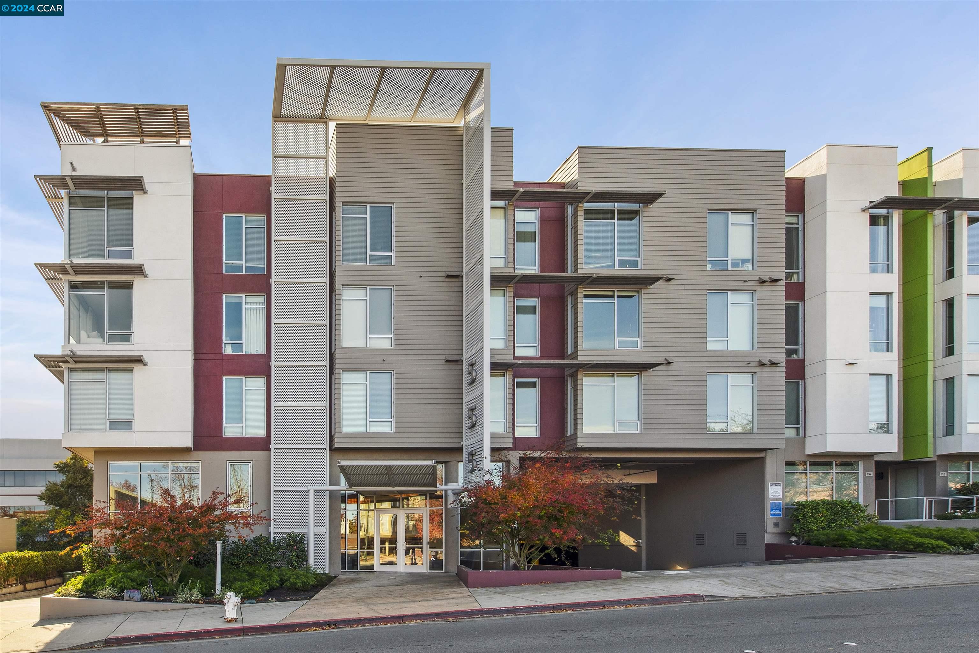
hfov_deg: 96.7
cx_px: 490
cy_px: 326
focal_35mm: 16
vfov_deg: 73.7
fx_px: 435
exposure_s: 1/160
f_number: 9
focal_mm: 16
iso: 250
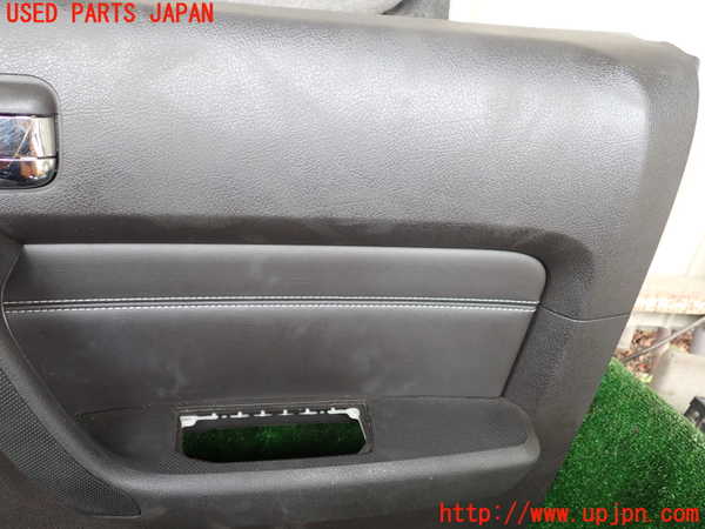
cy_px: 264
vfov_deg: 46.8
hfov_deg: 60.0
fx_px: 611
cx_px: 352
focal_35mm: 30
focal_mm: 5.4
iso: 200
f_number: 2.3
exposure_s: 1/60
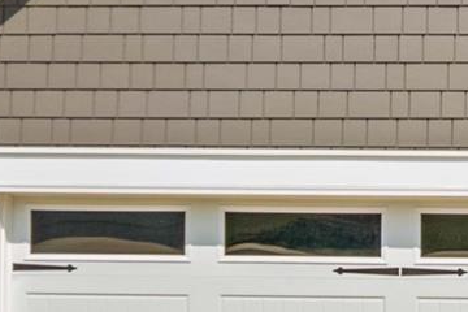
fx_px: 1625
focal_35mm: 125
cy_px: 89
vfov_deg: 10.9
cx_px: 836
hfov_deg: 14.5
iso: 130
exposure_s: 1/2500
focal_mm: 8.38
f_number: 2.8
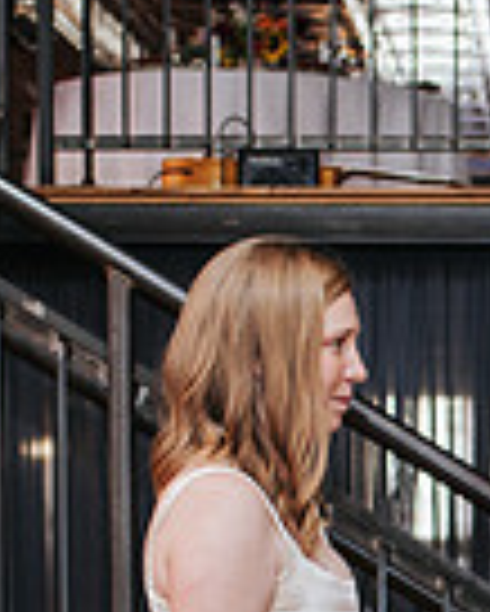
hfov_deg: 9.3
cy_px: 832
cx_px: 706
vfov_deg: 11.5
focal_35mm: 163
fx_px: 2951
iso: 800
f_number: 3.2
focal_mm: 35
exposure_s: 1/200
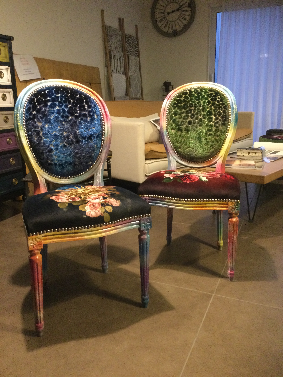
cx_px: 142
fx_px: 338
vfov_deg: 58.4
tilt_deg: -15.7
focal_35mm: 31
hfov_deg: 45.4
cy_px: 188
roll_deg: -0.2
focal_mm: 3.3
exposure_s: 1/17
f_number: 2.4
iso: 400
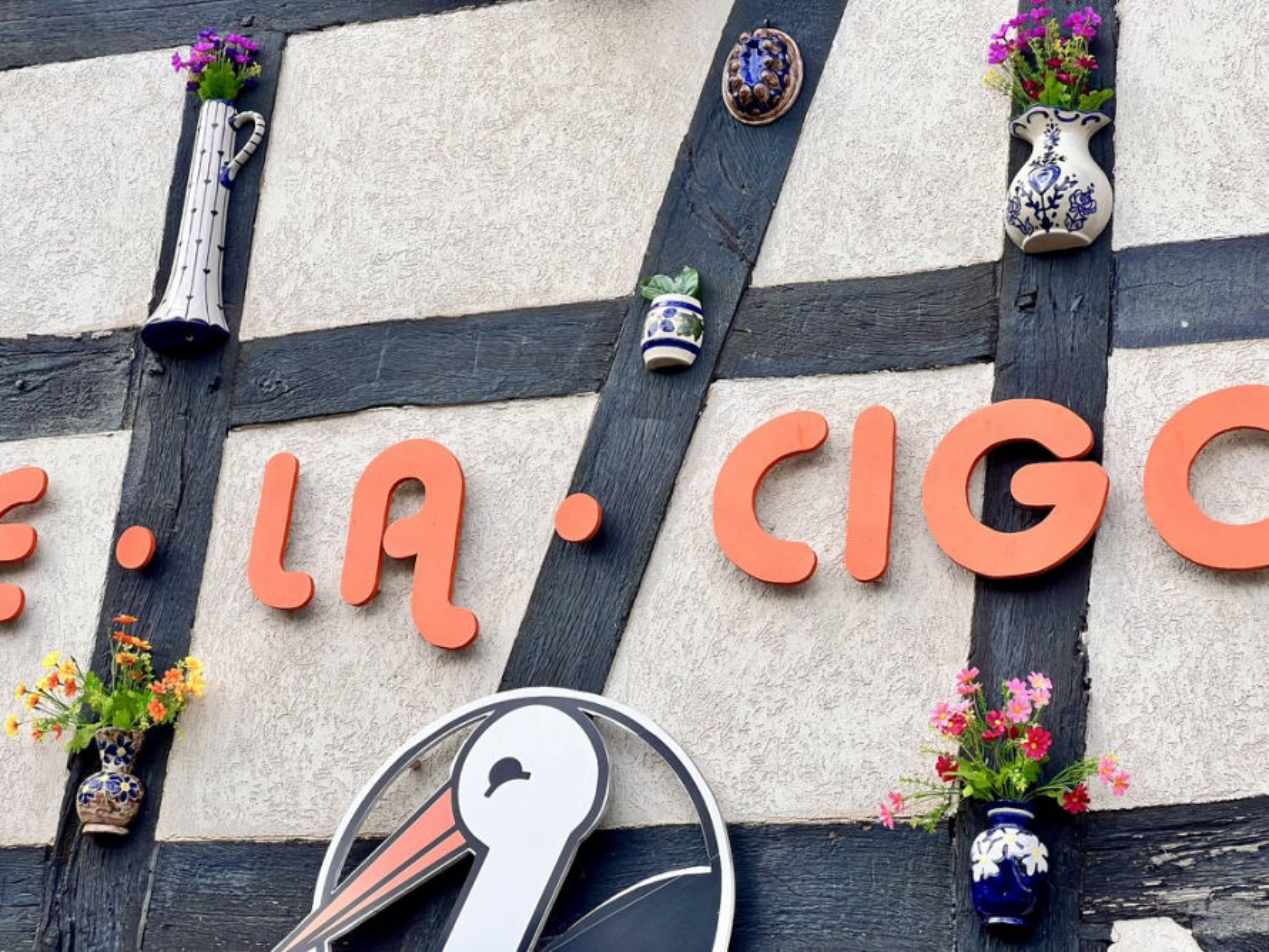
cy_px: 476
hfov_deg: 25.3
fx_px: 2824
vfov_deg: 19.1
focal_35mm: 77
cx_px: 634
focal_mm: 9
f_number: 2.8
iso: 32
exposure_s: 1/321
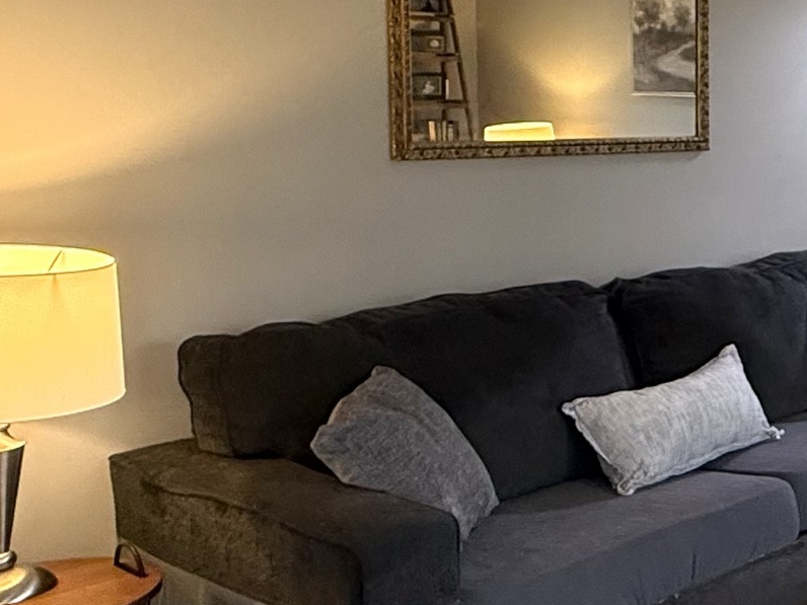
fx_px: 1259
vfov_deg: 26.9
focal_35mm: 54
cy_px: 204
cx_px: 1174
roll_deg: -1.1
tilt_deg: -4.5
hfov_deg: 26.7
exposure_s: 1/60
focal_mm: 2.22
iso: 320
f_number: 2.2
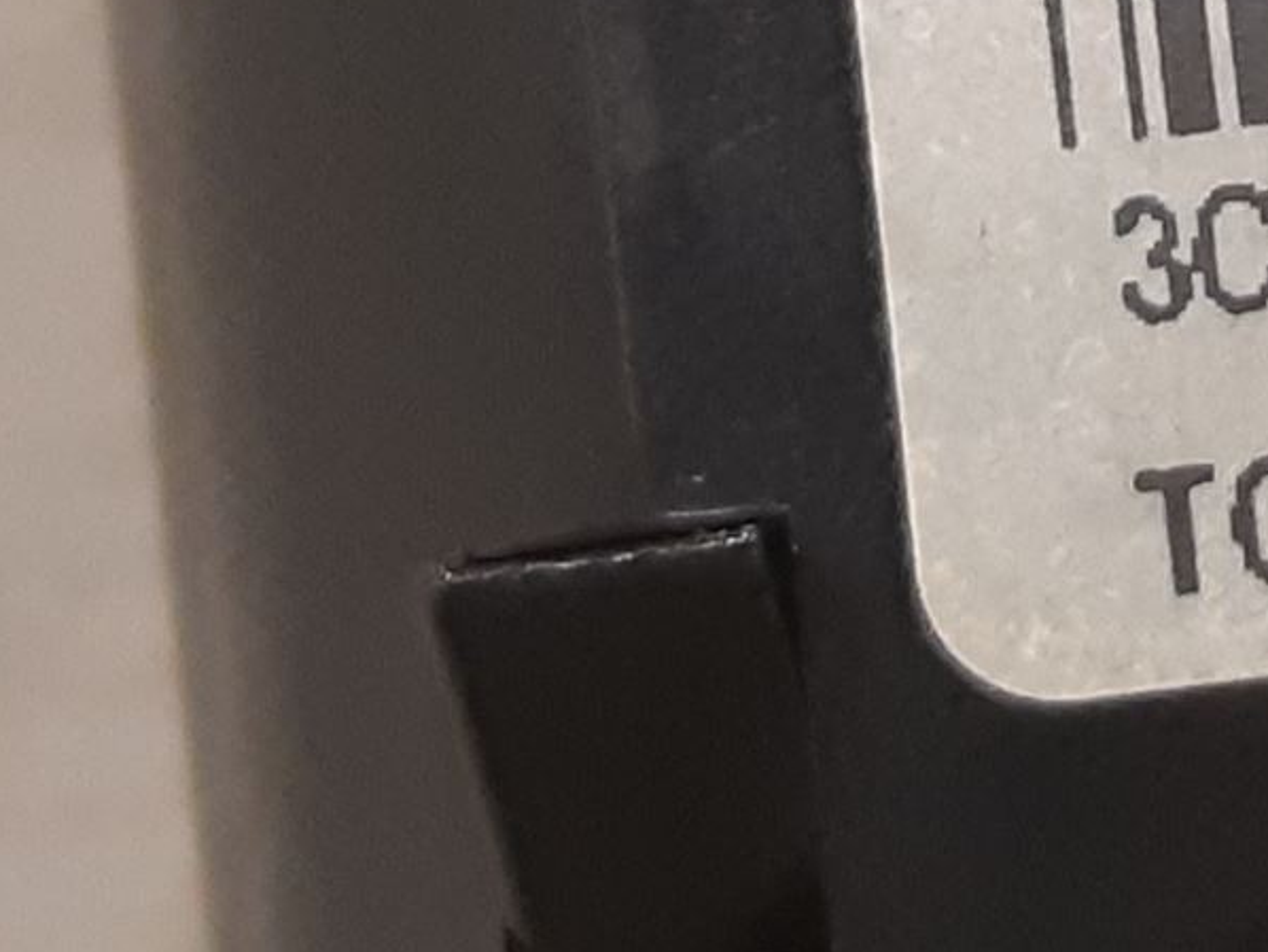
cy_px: 6
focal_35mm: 89
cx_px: 1707
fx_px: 3261
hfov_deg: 20.0
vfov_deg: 16.3
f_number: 1.7
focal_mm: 3.93
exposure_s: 1/50
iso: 200
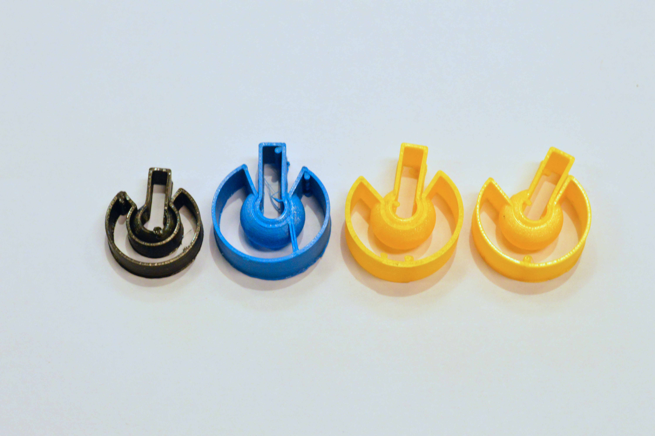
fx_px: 1363
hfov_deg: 27.0
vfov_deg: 18.1
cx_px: 328
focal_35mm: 75
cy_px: 218
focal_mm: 50
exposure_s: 1/80
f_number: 11
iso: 3200
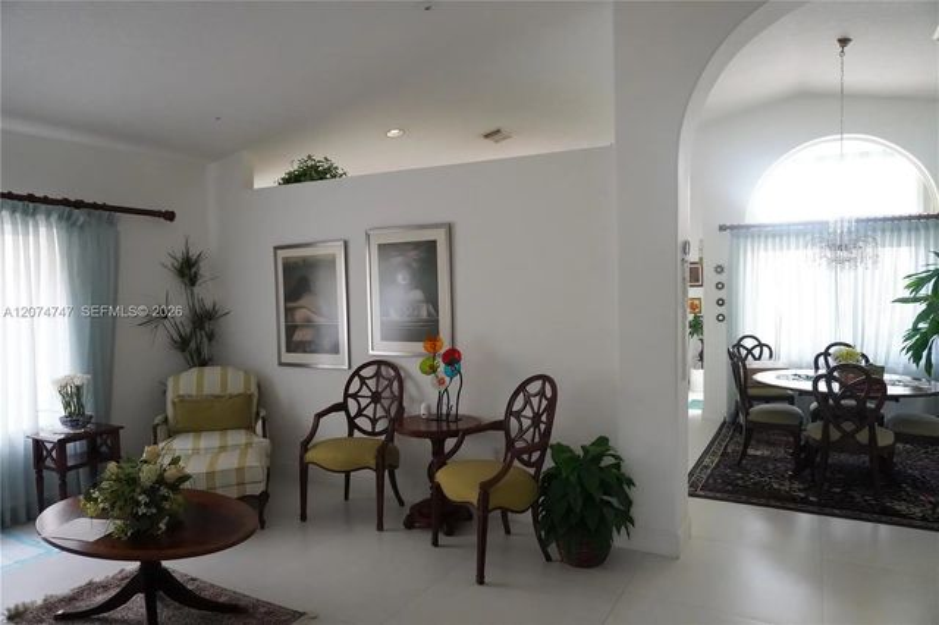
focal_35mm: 24
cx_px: 470
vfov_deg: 53.1
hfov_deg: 73.8
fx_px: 626
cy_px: 312
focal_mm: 16
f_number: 3.5
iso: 2500
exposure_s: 1/160
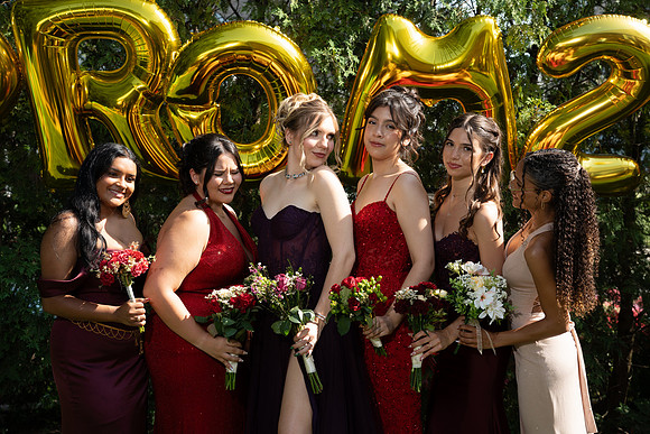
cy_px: 217
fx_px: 1084
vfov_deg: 22.6
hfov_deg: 33.4
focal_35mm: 60
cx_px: 325
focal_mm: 60
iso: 100
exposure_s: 1/250
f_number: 5
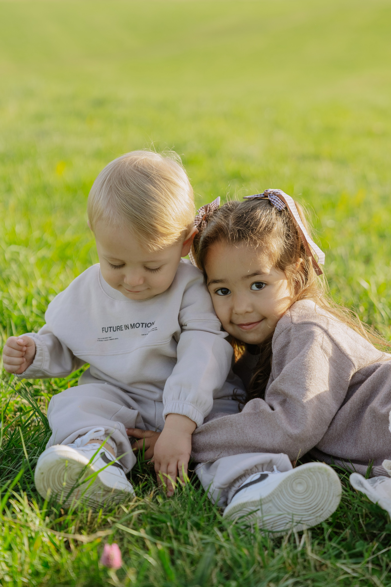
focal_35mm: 70
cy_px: 294
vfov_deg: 28.8
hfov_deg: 19.5
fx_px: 1140
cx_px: 196
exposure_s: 1/1600
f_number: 2.8
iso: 100
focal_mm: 70
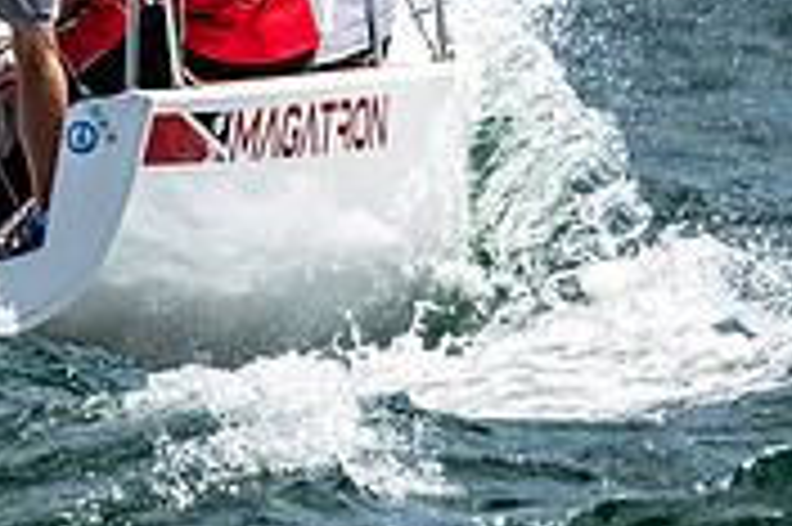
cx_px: 58
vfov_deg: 0.7
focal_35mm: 1868
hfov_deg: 1.1
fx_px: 41057
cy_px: -77
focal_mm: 300
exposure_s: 1/5000
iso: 500
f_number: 5.6
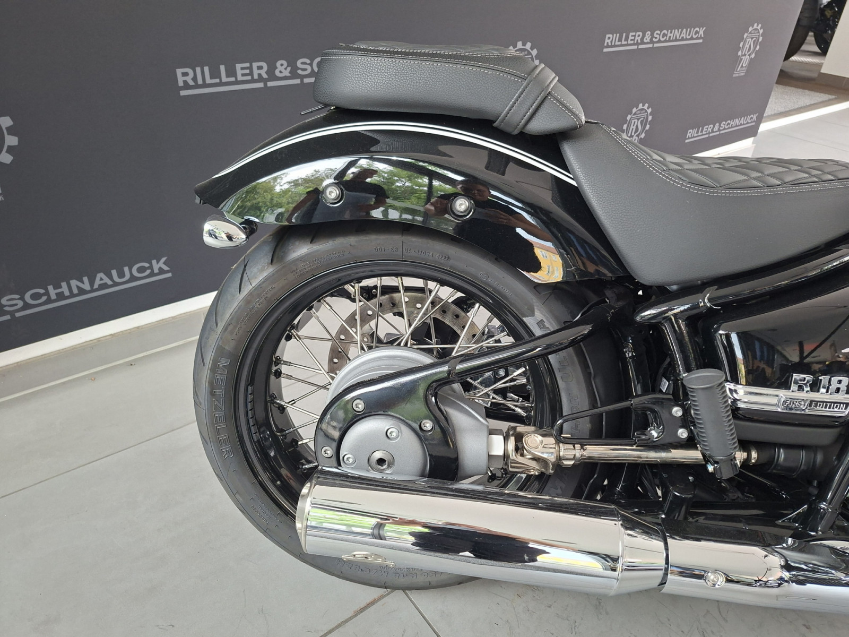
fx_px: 564
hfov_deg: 73.9
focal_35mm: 23
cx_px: 424
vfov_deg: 58.9
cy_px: 318
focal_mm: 5.54
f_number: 1.8
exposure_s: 1/100
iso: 250
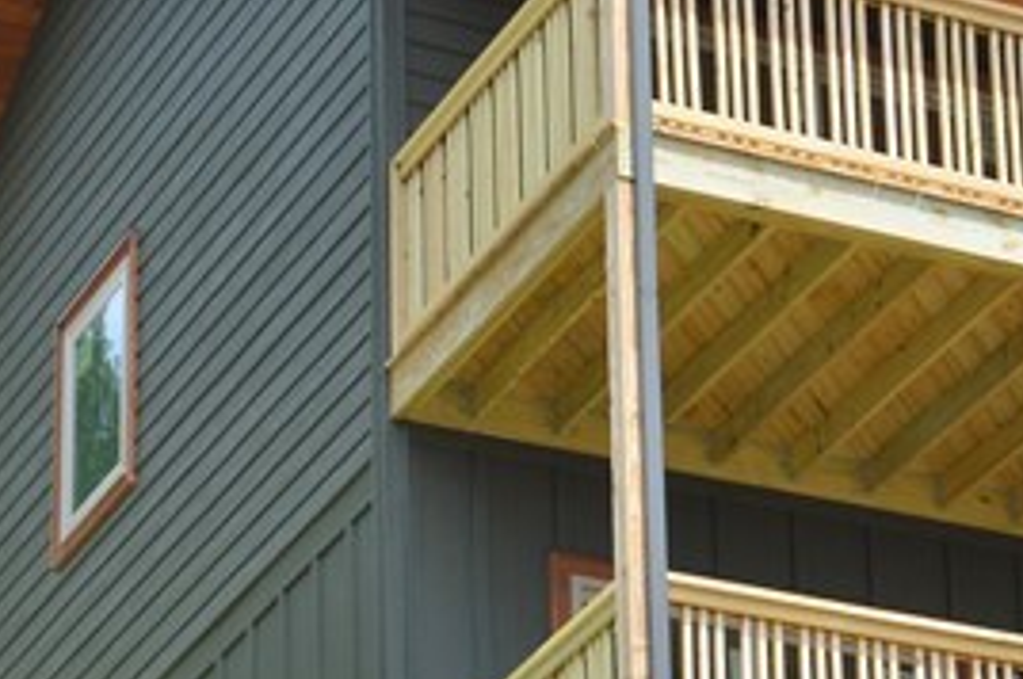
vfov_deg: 8.6
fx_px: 4484
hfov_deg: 12.5
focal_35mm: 158
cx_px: 1433
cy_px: 763
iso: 100
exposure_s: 1/250
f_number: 8
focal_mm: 26
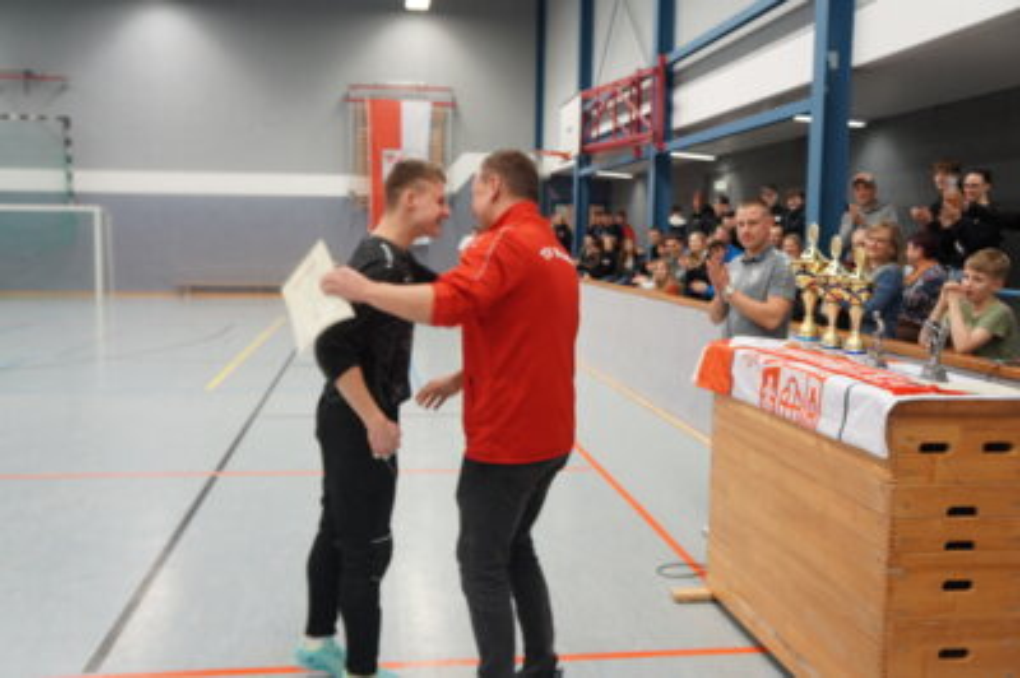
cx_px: 510
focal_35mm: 34
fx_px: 977
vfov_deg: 38.3
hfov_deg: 55.1
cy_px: 339
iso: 640
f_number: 4
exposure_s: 1/60
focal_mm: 23
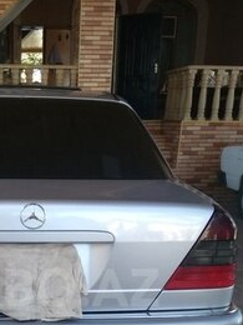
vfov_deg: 43.1
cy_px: 288
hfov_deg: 34.3
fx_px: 374
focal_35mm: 40
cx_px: 31
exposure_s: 1/100
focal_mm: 3.57
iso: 131
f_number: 2
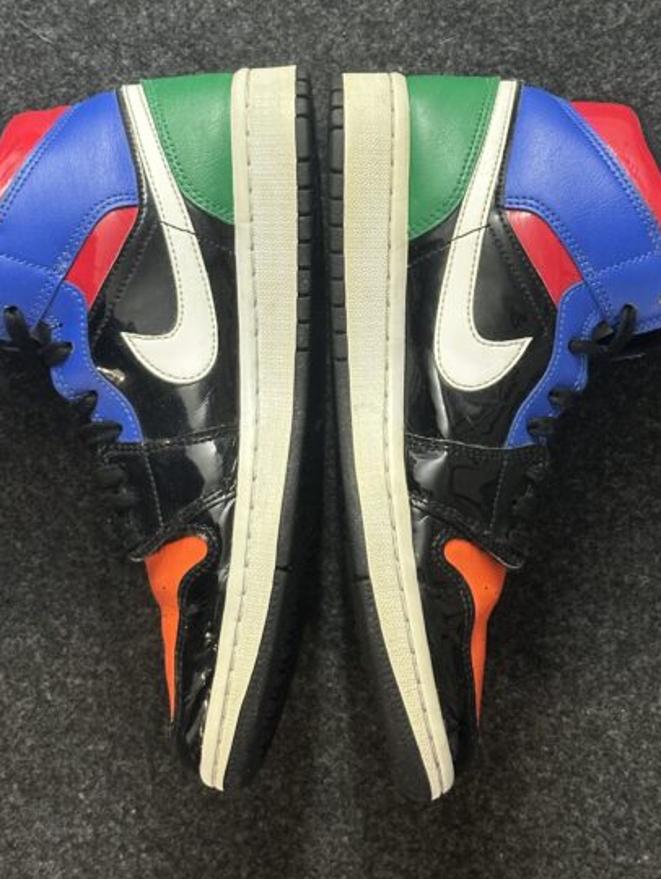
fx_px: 1805
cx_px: 319
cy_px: 380
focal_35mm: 71
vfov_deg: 27.3
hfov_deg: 20.8
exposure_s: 1/36
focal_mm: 6.86
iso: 500
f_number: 1.78
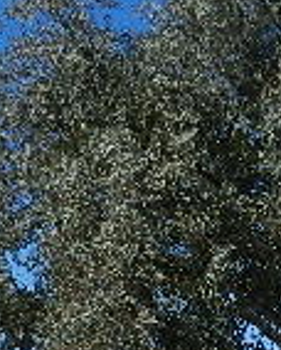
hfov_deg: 14.8
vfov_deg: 17.3
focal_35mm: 101
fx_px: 1048
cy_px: 505
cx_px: 333
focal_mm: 4
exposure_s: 1/800
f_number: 5
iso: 160
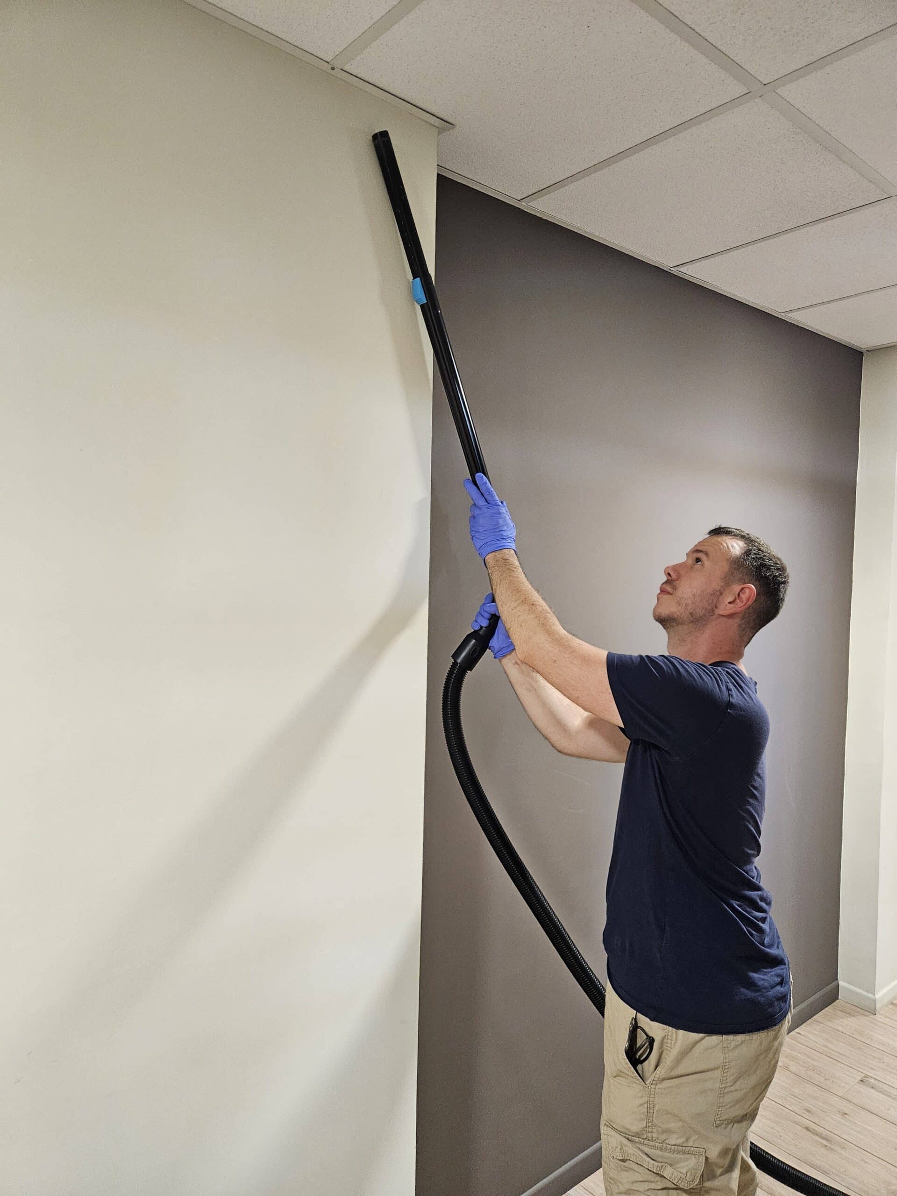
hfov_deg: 58.9
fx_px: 795
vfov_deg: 73.9
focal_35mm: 23
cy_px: 598
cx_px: 448
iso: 800
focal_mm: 5.4
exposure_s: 1/100
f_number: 1.8
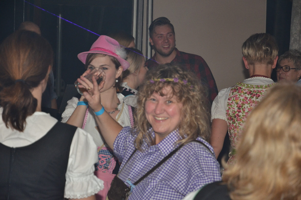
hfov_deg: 19.0
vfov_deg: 12.6
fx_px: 901
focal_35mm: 108
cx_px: 150
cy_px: 100
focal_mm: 72
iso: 800
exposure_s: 1/60
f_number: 5.6
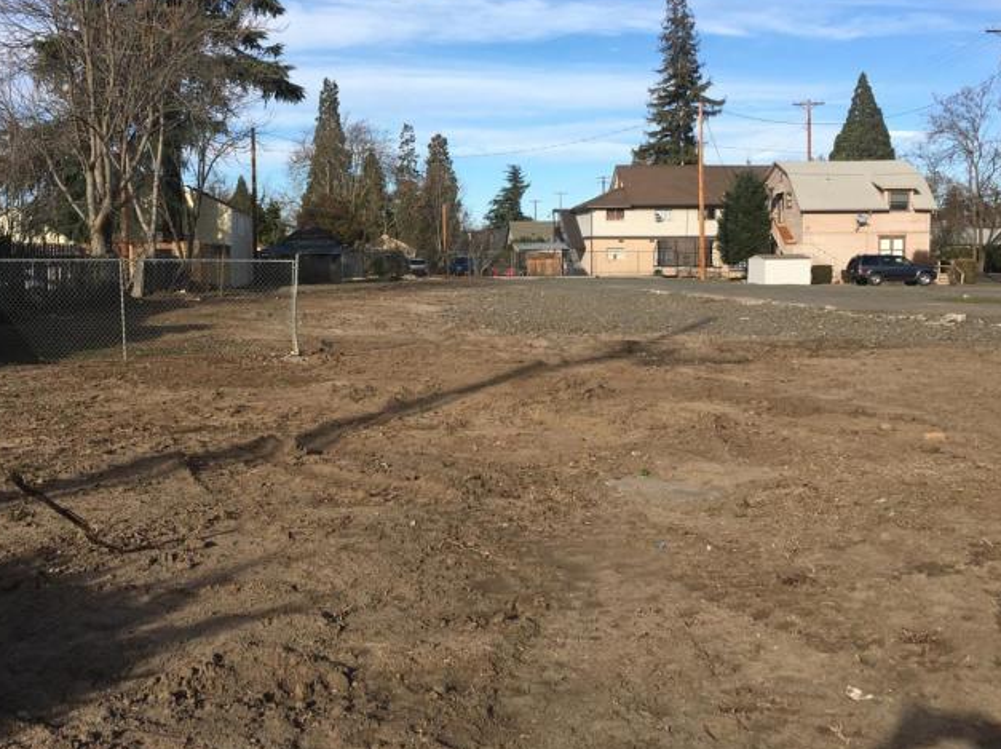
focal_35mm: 37
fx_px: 1069
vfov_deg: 38.5
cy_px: 303
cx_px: 468
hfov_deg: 50.1
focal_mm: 4.15
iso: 25
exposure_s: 1/1709
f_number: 2.2
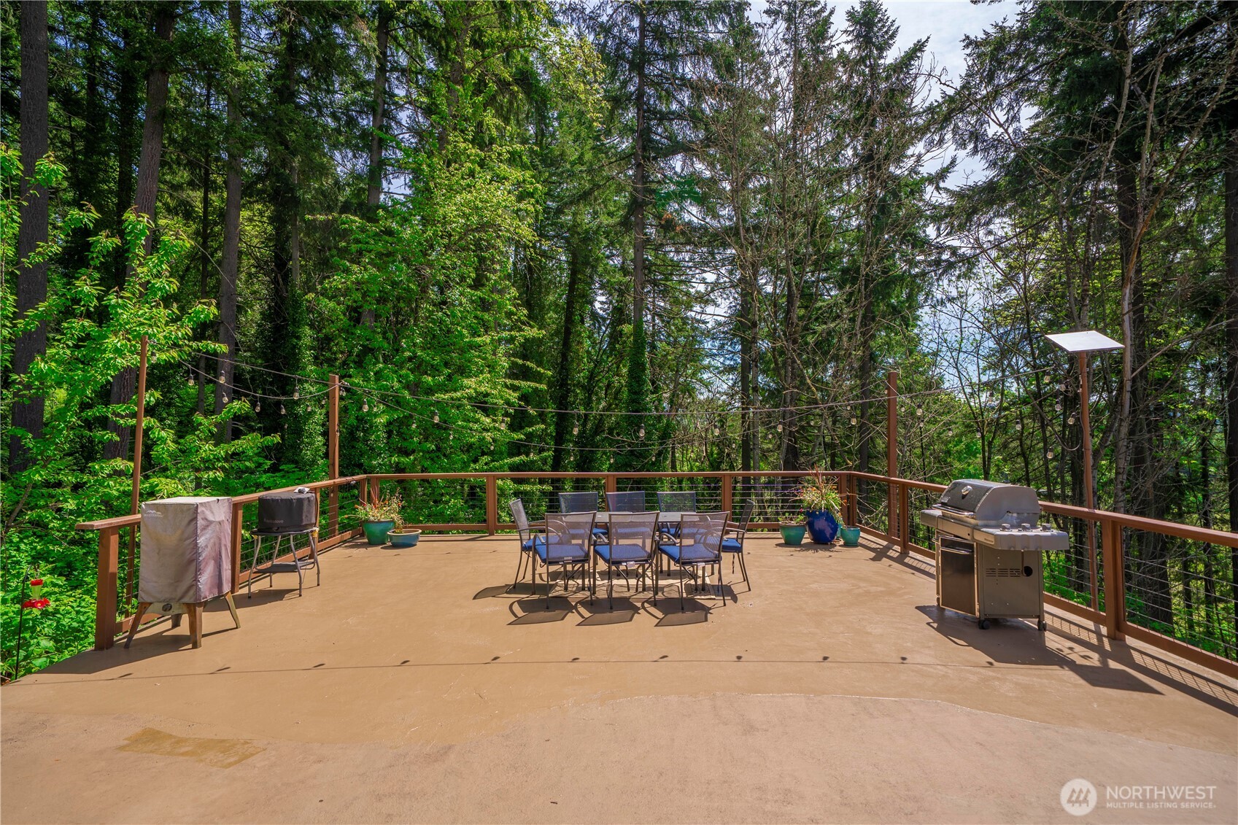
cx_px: 619
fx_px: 619
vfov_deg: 67.4
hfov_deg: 90.0
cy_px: 412
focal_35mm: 18
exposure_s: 1/160
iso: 100
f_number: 7.1
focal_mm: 18
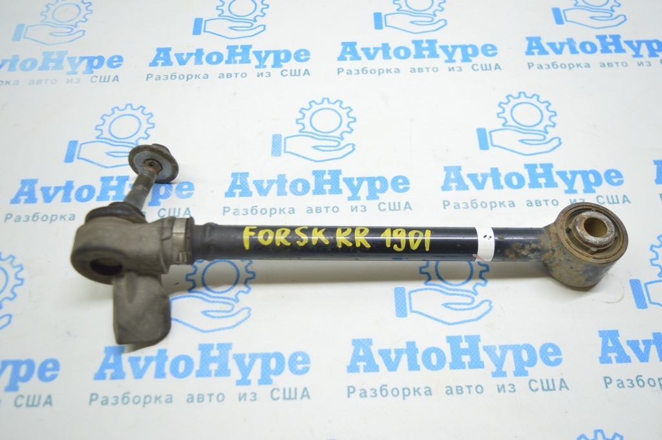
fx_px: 606
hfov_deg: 57.3
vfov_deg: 39.9
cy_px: 220
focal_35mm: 33
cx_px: 331
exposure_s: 1/40
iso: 400
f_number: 3.8
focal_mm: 22
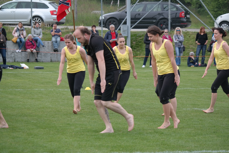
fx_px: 1272
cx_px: 114
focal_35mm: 200
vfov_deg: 6.9
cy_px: 76
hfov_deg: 10.3
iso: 200
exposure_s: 1/320
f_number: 5
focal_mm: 130
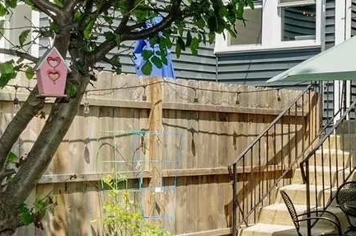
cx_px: 399
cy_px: 113
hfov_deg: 27.1
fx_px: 671
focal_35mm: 68
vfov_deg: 19.9
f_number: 8
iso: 200
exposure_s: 1/200
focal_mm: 12
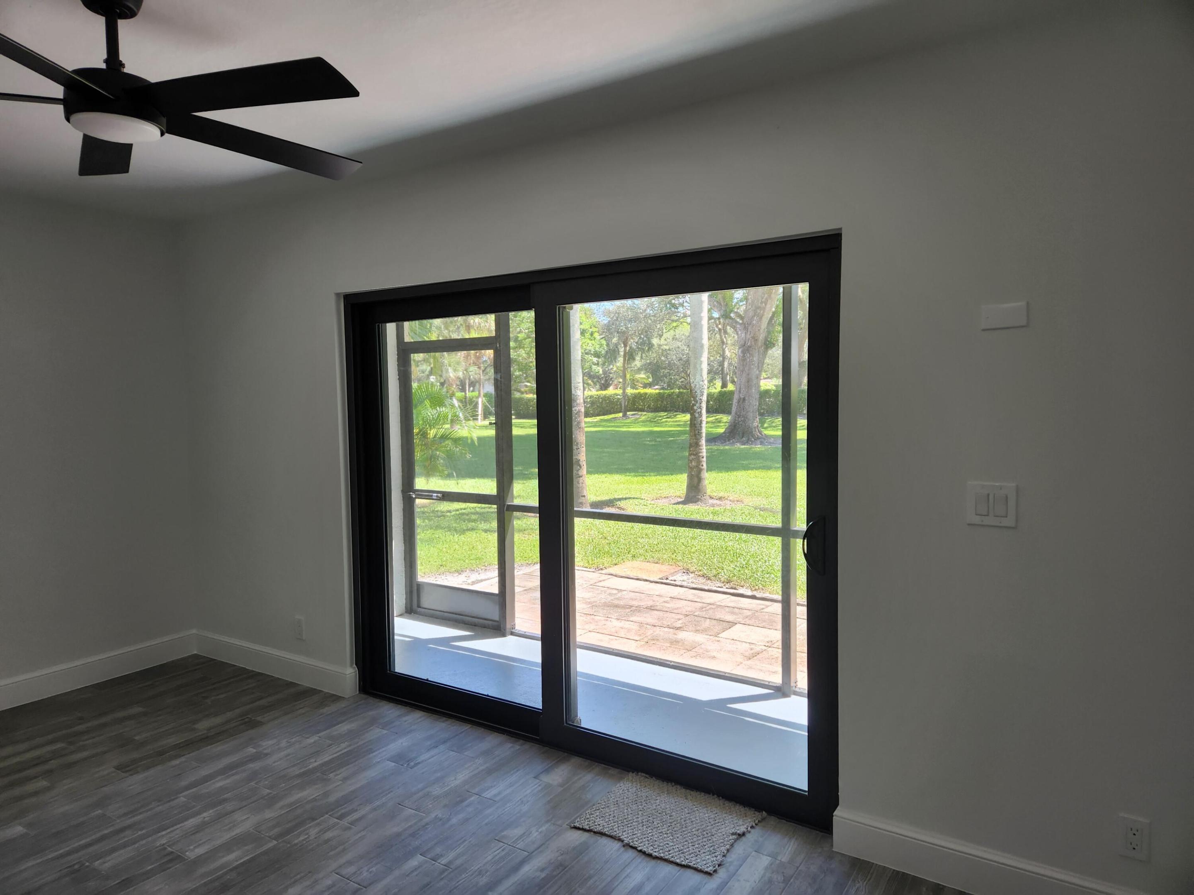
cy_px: 448
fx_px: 793
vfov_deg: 58.9
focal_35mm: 23
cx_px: 597
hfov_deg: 73.9
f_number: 1.8
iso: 100
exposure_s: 1/180
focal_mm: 5.4
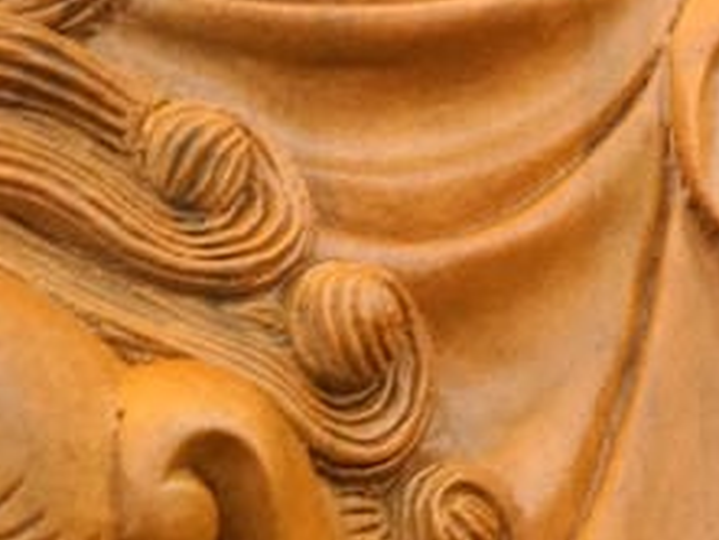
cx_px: 543
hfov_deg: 10.8
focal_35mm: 183
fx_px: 3803
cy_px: 1064
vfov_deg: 7.8
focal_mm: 35
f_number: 5.6
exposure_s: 1/25
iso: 1600
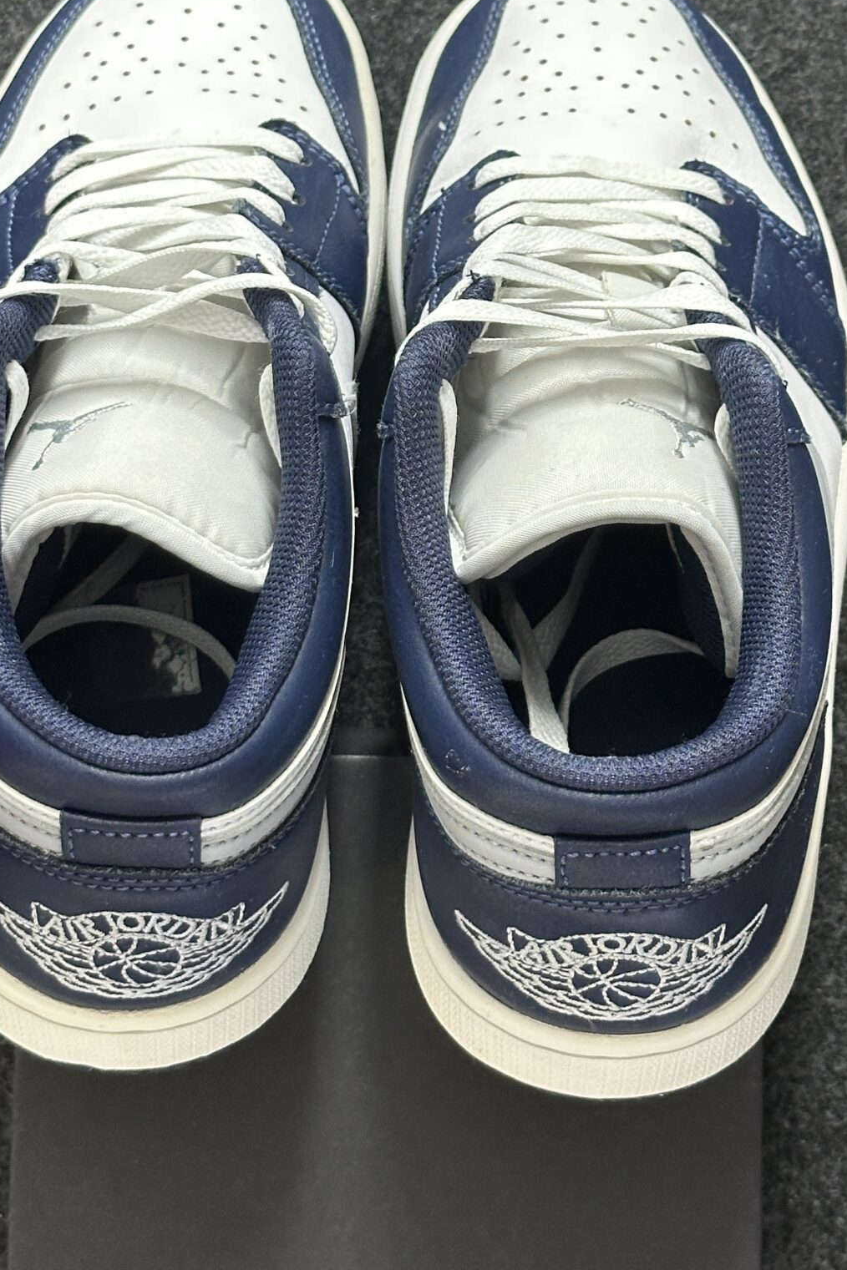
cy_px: 408
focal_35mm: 84
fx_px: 2964
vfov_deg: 24.1
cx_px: 414
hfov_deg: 16.3
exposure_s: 1/33
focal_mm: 6.86
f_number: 1.78
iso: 250
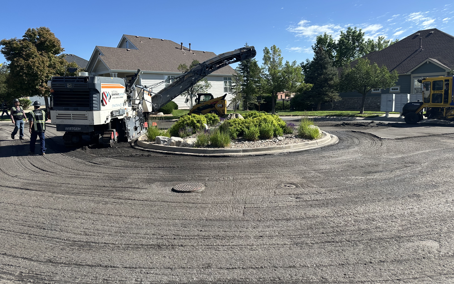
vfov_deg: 47.6
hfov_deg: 70.4
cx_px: 224
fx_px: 322
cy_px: 135
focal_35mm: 26
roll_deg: +2.1
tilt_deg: -6.7
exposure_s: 1/3356
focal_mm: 6.86
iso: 80
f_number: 1.78
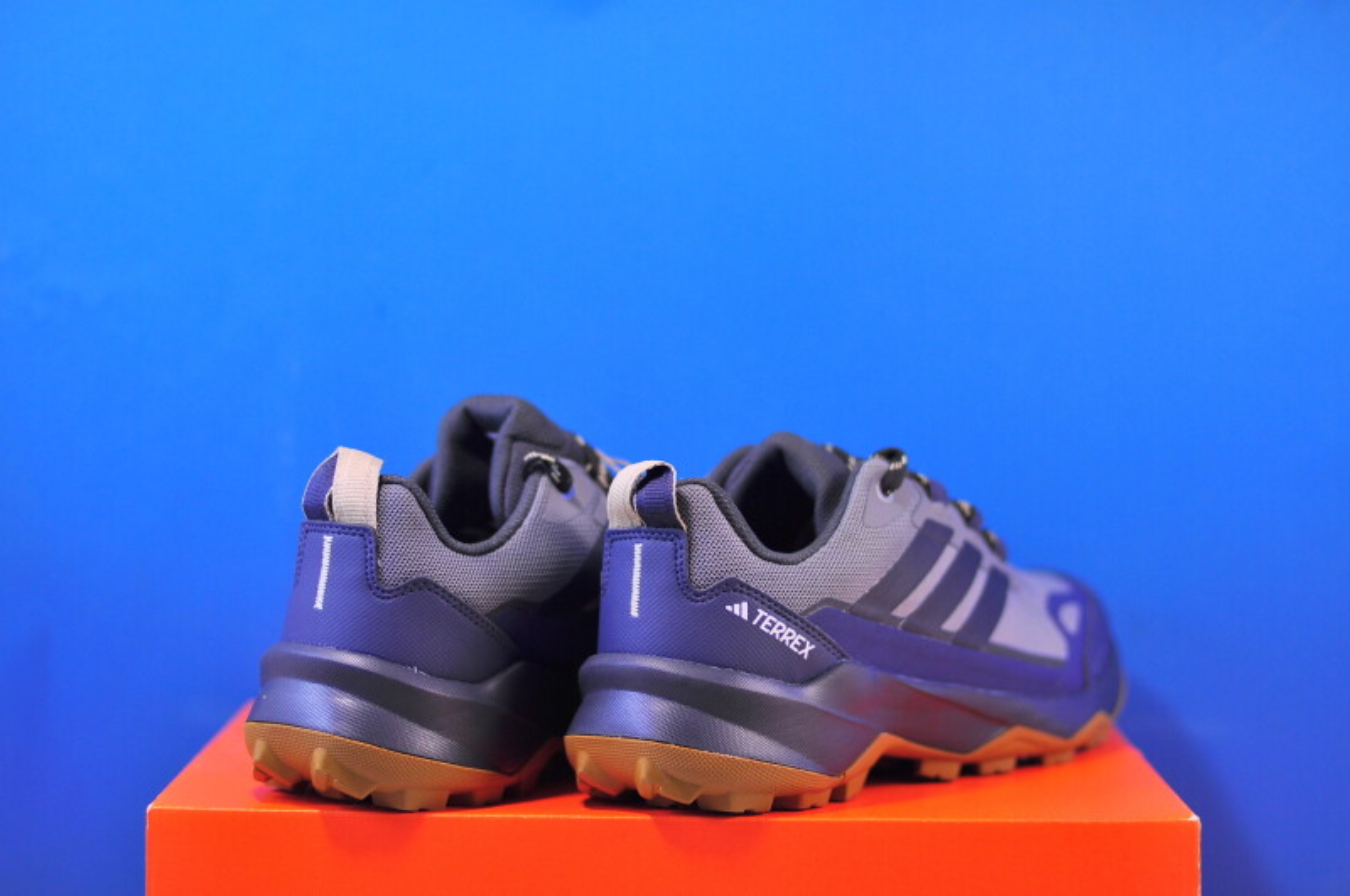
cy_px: 448
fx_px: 2808
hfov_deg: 27.0
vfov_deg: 18.1
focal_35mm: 75
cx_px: 675
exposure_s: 1/320
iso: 250
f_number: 2
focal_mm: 50
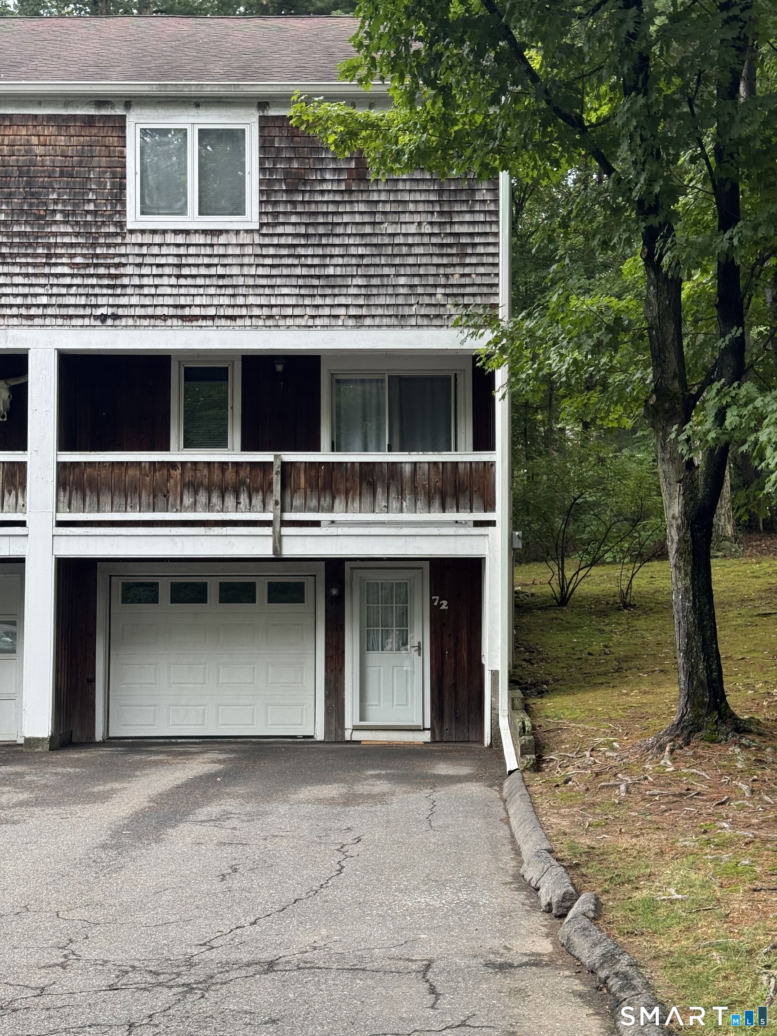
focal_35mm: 48
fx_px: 1437
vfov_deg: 39.7
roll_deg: +0.3
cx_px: 388
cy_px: 518
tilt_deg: +4.2
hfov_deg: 30.3
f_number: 1.78
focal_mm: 6.76
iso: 64
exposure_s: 1/172
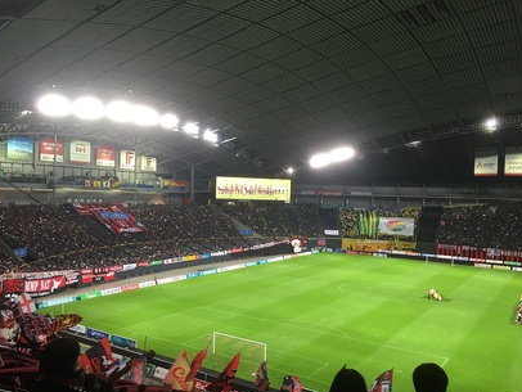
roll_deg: -2.0
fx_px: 453
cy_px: 201
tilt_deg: -1.3
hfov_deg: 59.9
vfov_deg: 46.8
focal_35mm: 30
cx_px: 261
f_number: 2.2
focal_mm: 4.15
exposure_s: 1/30
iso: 64
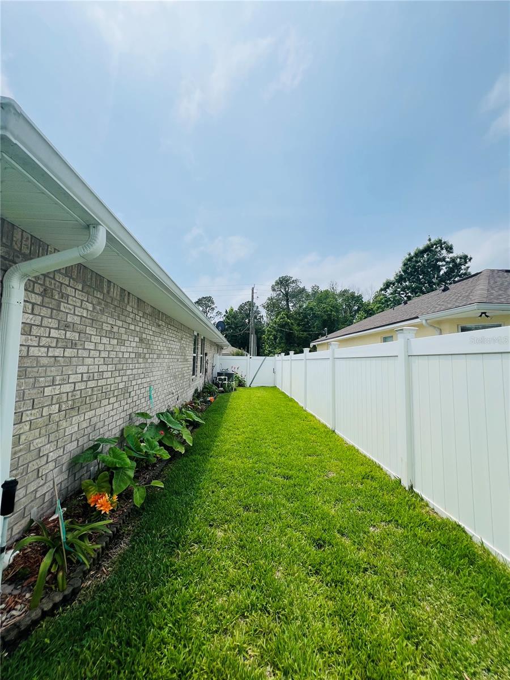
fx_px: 255
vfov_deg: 106.2
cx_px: 255
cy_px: 340
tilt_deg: +4.5
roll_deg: -0.6
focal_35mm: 13
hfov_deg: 89.9
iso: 32
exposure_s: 1/3311
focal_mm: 1.57
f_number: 1.8
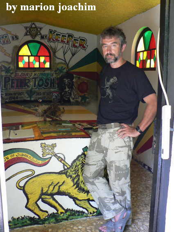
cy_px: 116
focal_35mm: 35
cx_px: 87
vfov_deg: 52.6
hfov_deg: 40.7
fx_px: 235
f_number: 2.8
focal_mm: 6
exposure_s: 1/30
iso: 200
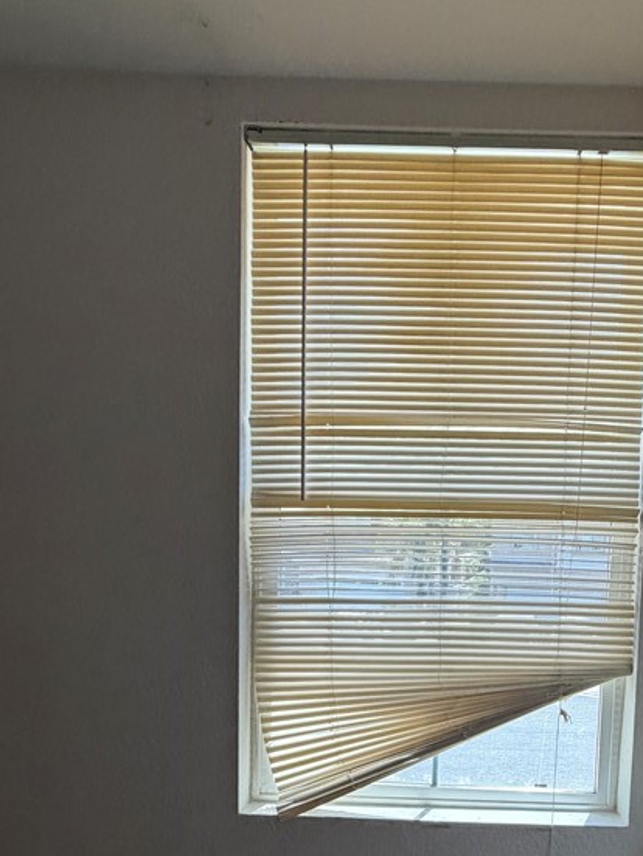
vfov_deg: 65.0
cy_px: 590
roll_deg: -0.2
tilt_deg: -4.5
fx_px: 643
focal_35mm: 26
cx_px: 424
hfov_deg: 52.2
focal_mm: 2.22
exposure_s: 1/120
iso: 160
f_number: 2.2
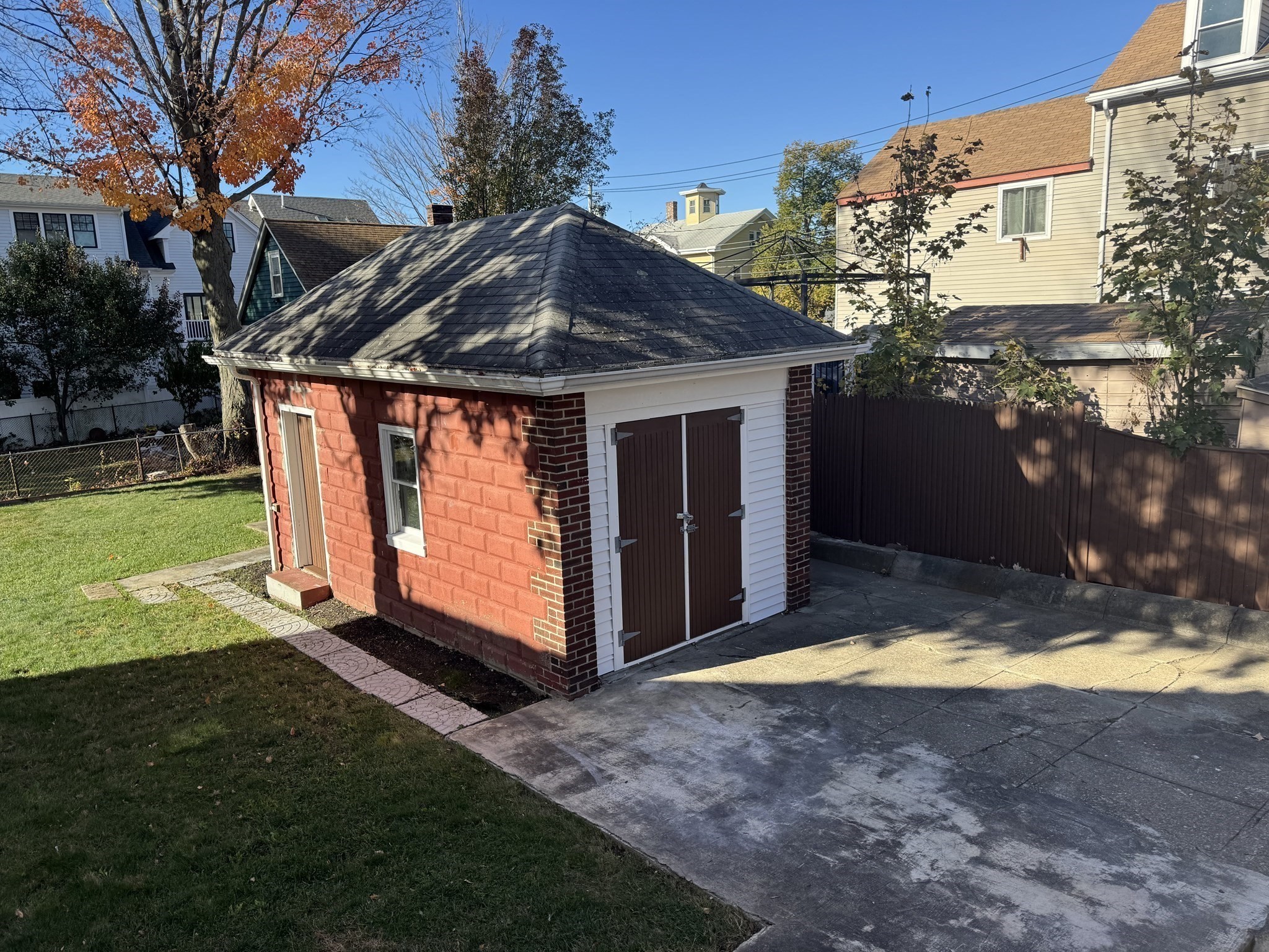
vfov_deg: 56.8
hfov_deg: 71.6
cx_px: 634
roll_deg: +2.1
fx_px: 880
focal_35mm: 24
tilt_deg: -11.7
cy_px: 476
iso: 80
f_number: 1.78
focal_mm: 6.76
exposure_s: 1/1721
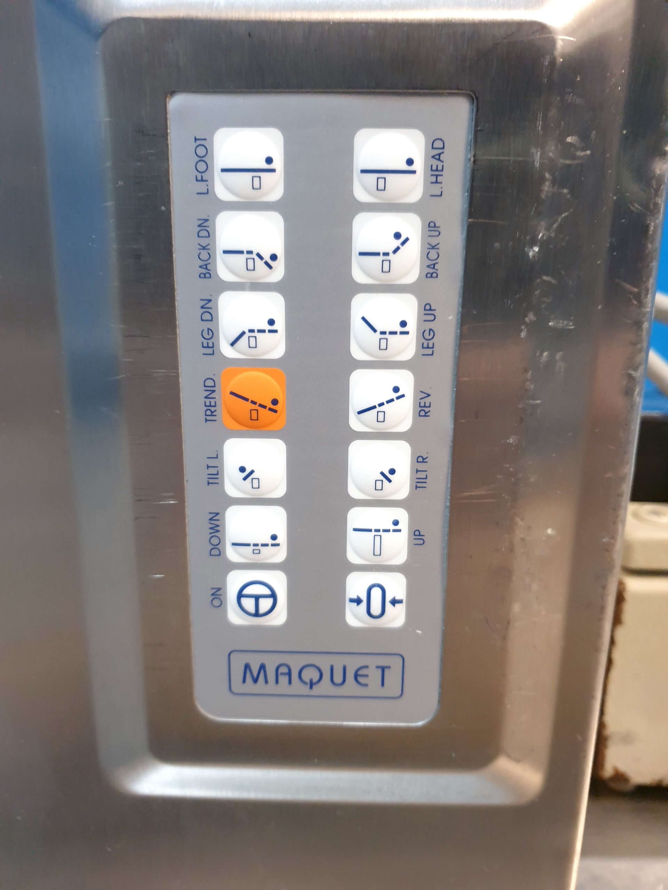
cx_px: 334
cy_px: 445
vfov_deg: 67.3
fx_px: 669
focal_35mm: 26
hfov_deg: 53.1
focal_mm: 4.3
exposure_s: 1/33
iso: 250
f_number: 1.5
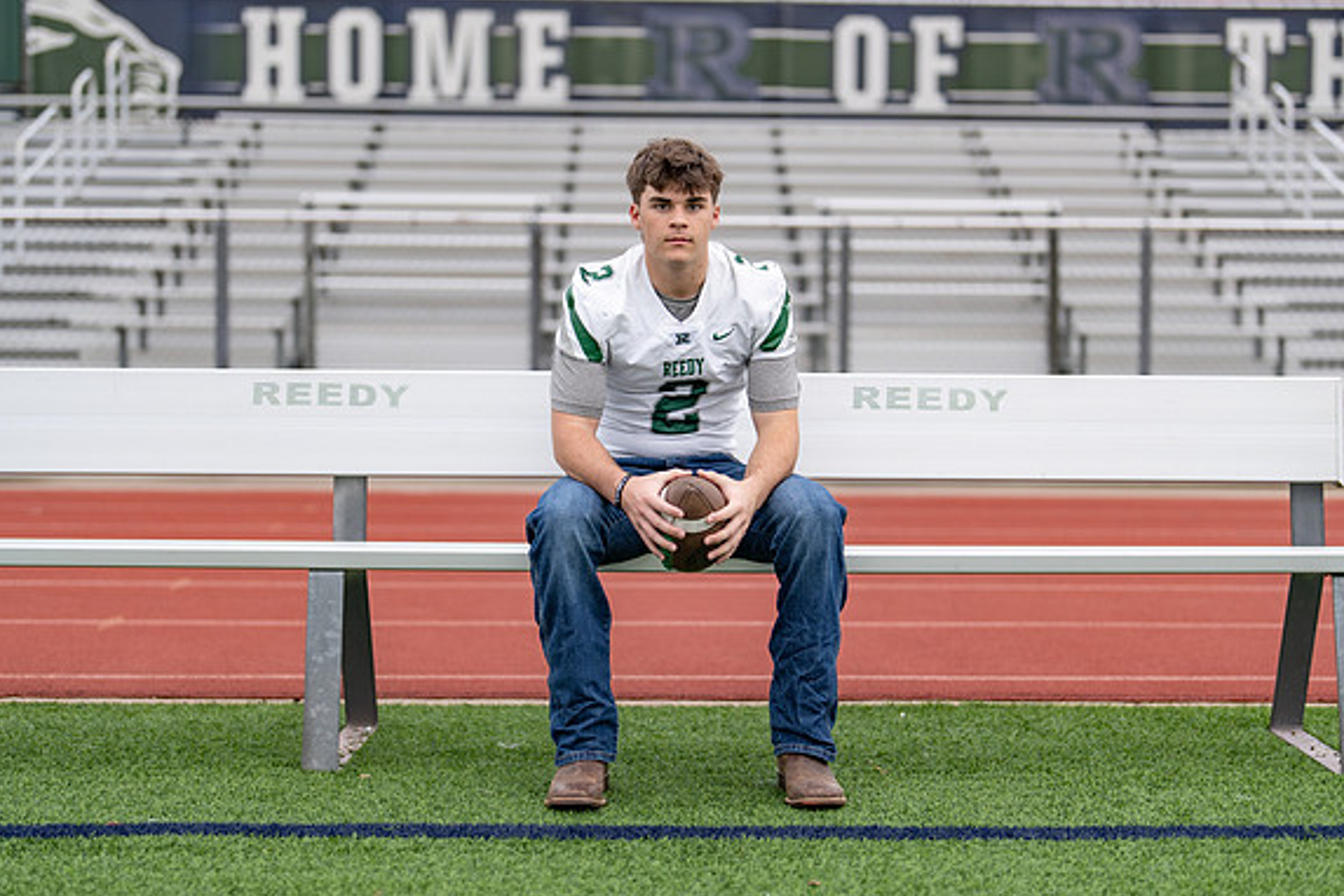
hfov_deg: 31.4
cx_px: 695
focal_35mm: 64
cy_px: 455
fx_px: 2389
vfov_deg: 21.2
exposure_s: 1/400
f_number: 1.2
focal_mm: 50
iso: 100
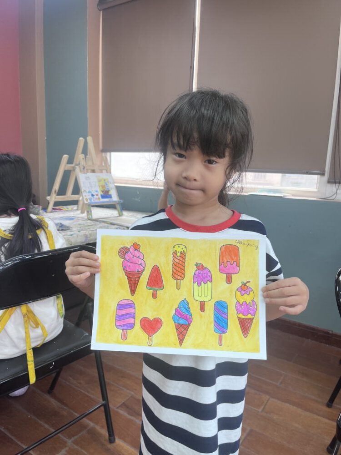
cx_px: 170
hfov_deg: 53.1
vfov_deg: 67.3
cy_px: 228
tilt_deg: -9.3
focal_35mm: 26
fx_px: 341
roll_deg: -1.2
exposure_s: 1/100
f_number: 1.6
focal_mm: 5.1
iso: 40
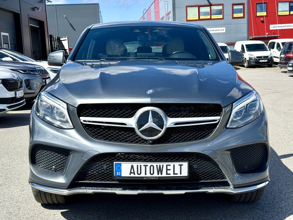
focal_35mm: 49
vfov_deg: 29.7
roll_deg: +2.4
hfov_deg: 38.9
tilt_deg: -7.2
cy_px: 111
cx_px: 147
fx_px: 415
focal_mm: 6.76
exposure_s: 1/6024
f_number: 1.78
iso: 64
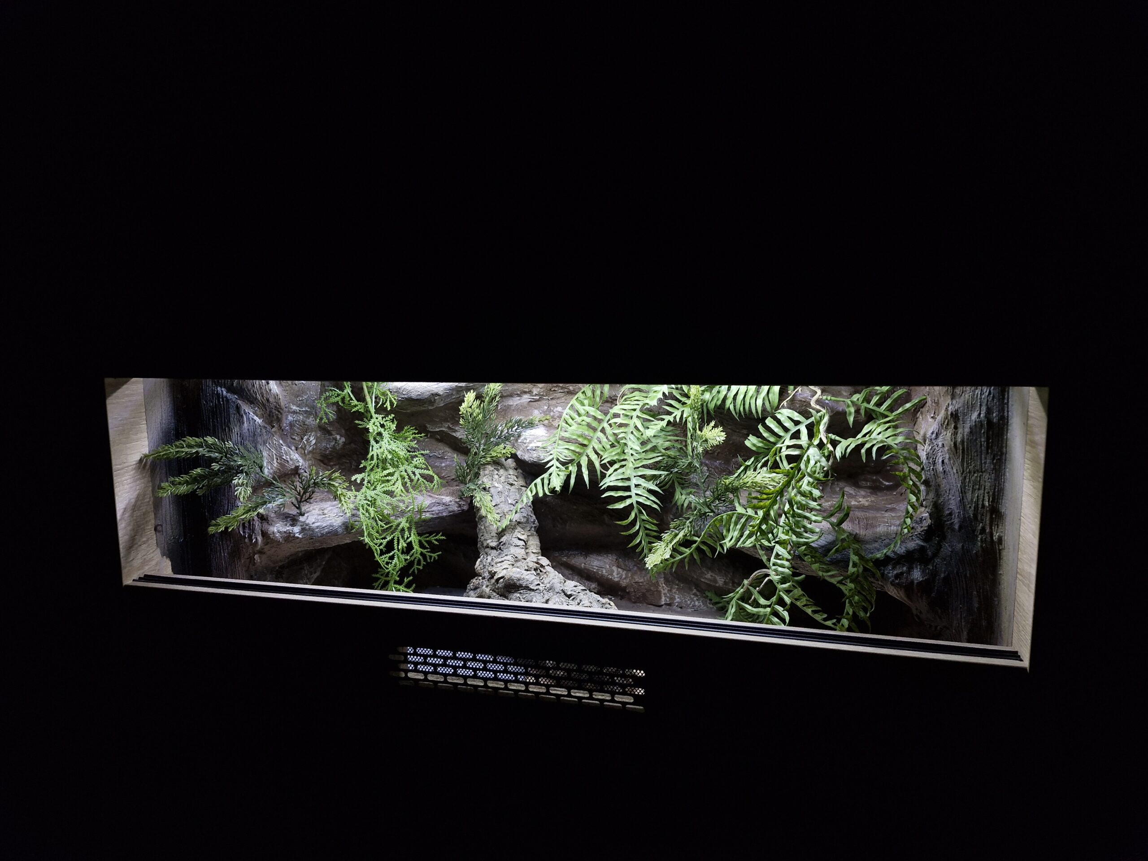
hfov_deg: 73.9
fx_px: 763
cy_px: 430
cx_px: 574
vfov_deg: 58.9
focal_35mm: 23
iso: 50
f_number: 1.8
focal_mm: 5.54
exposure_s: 1/100
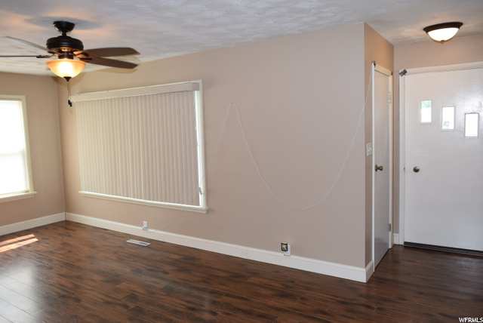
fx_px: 363
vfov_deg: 48.0
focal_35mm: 27
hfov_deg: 67.3
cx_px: 242
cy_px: 162
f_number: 5.6
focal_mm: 18
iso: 720
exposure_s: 1/125
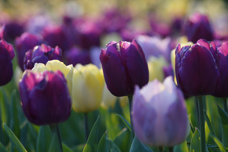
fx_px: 1879
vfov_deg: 4.6
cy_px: 59
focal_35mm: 297
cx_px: 99
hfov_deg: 6.9
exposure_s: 1/200
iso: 125
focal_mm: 120
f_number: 4.5
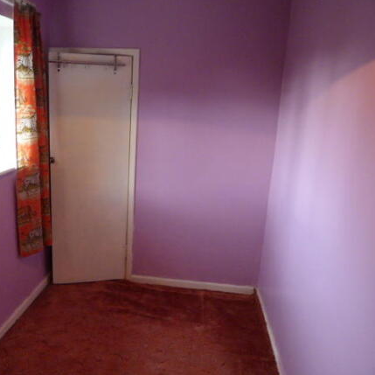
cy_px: 189
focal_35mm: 30
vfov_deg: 54.0
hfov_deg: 53.5
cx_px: 144
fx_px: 368
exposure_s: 1/15
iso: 400
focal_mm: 4.5
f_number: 2.8
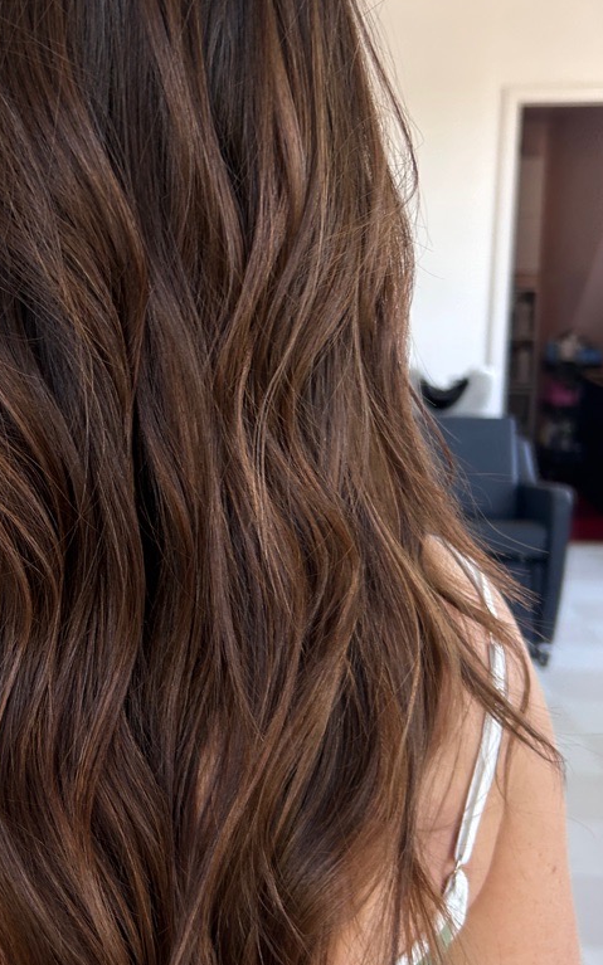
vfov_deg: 43.4
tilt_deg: -6.4
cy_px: 430
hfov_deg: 27.2
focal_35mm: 46
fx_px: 1210
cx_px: 89
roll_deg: +0.7
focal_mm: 5.7
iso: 80
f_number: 1.5
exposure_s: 1/121
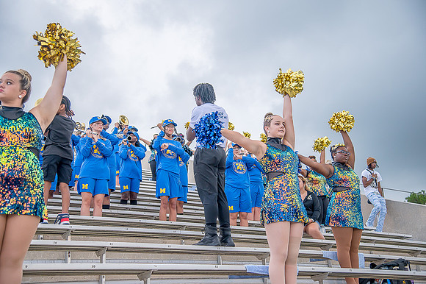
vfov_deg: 28.0
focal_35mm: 48
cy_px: 142
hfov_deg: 41.1
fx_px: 568
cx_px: 213
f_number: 4
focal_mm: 48
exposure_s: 1/250
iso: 400
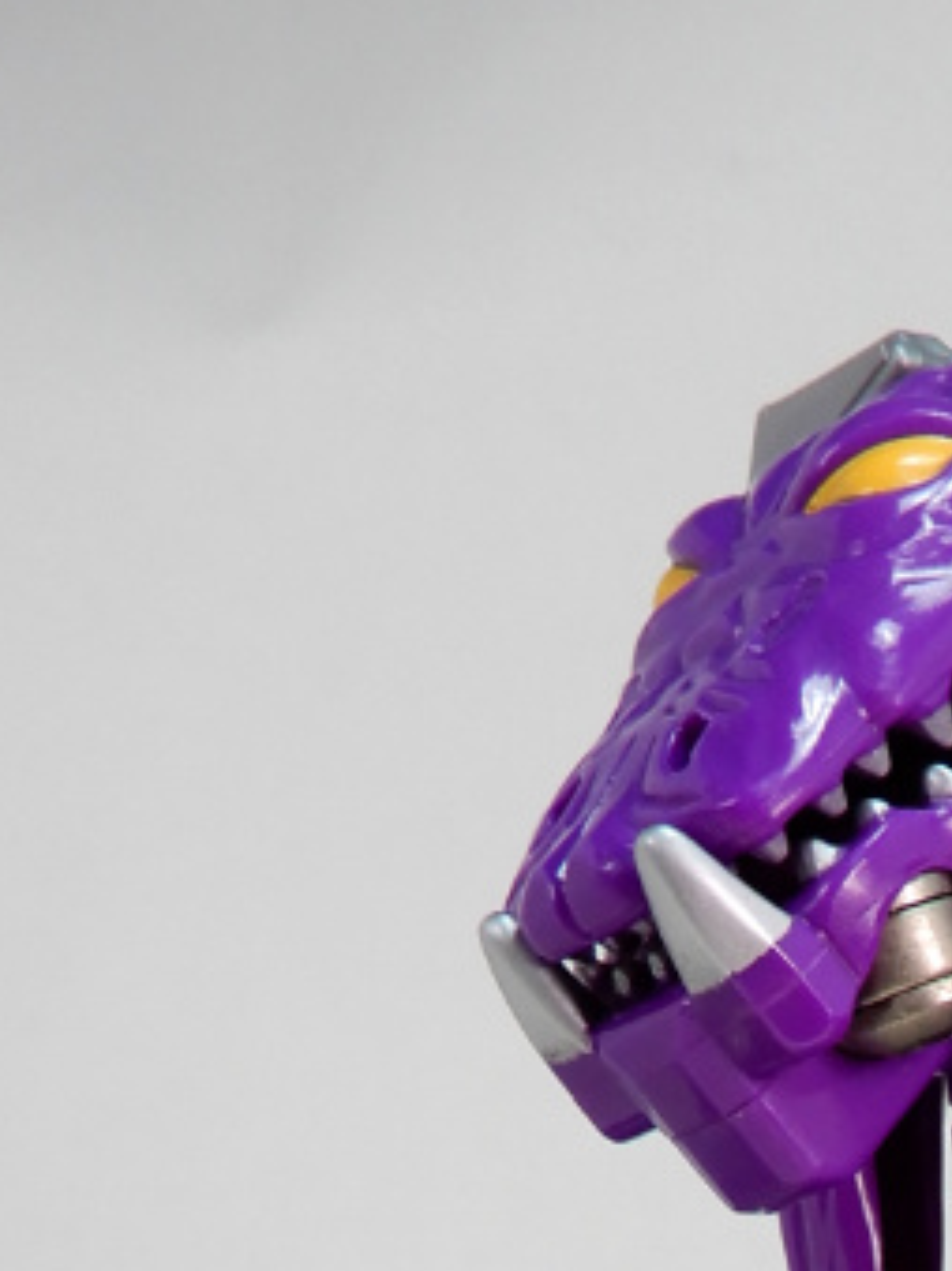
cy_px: 2141
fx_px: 4550
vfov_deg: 14.4
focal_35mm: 124
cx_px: 1301
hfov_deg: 11.6
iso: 80
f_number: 4
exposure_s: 1/60
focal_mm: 6.2
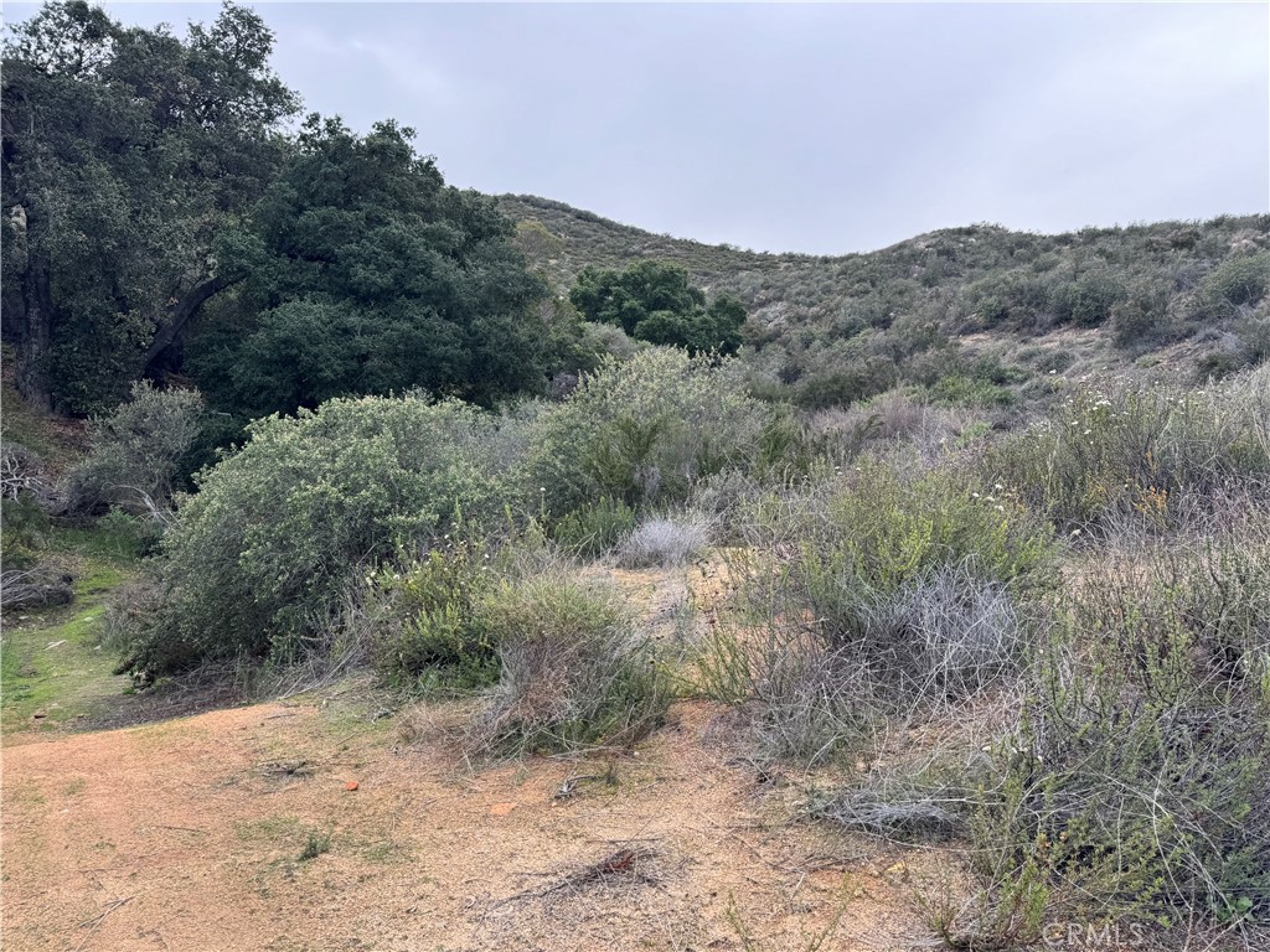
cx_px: 635
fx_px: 881
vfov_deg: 56.8
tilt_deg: -0.3
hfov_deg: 71.6
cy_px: 476
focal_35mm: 24
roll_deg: -2.5
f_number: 1.78
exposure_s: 1/627
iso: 80
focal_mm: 6.86
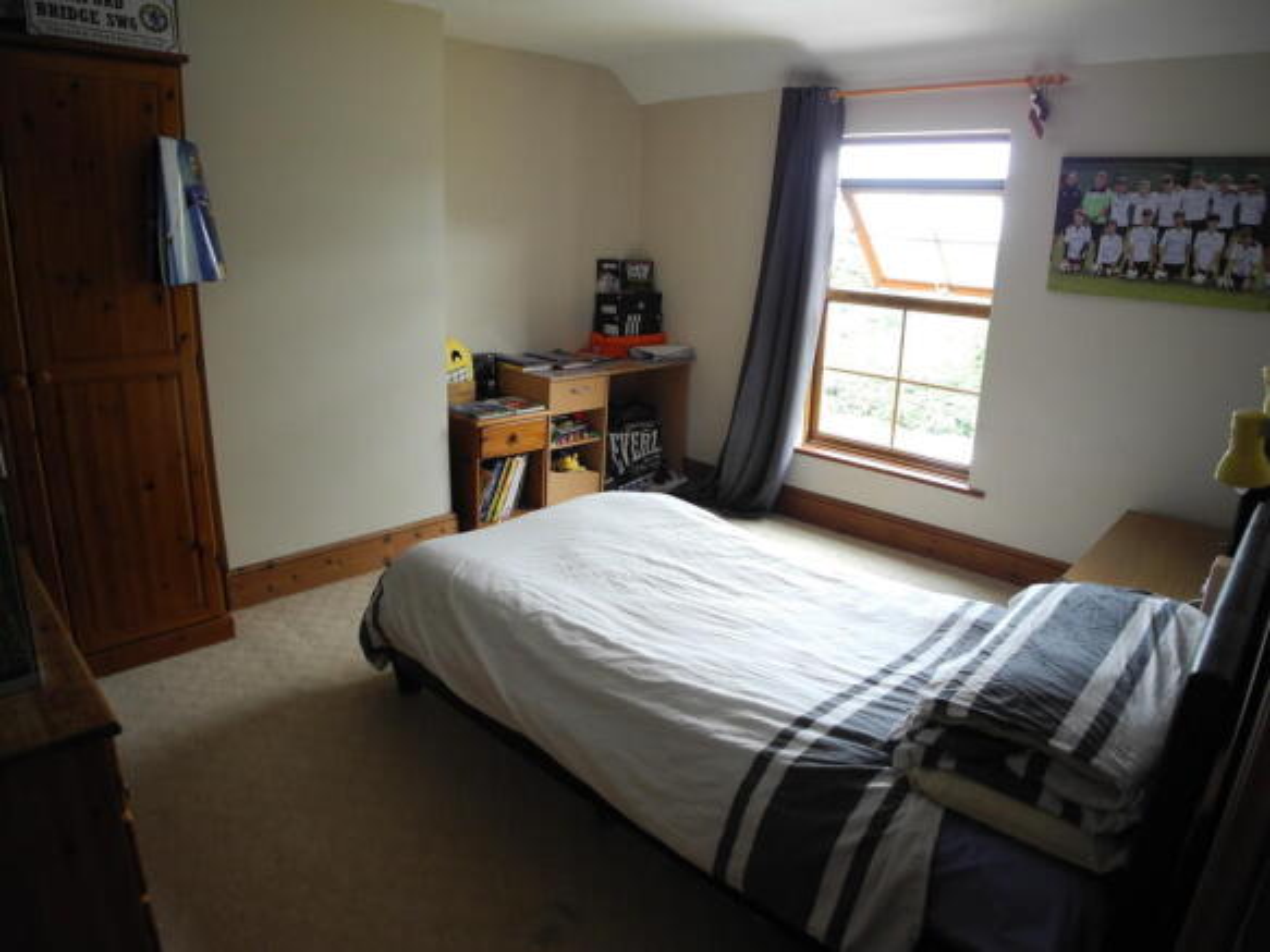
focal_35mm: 28
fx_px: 1027
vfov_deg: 49.7
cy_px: 476
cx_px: 635
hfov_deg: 63.5
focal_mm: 6
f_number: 2.8
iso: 169
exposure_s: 1/30
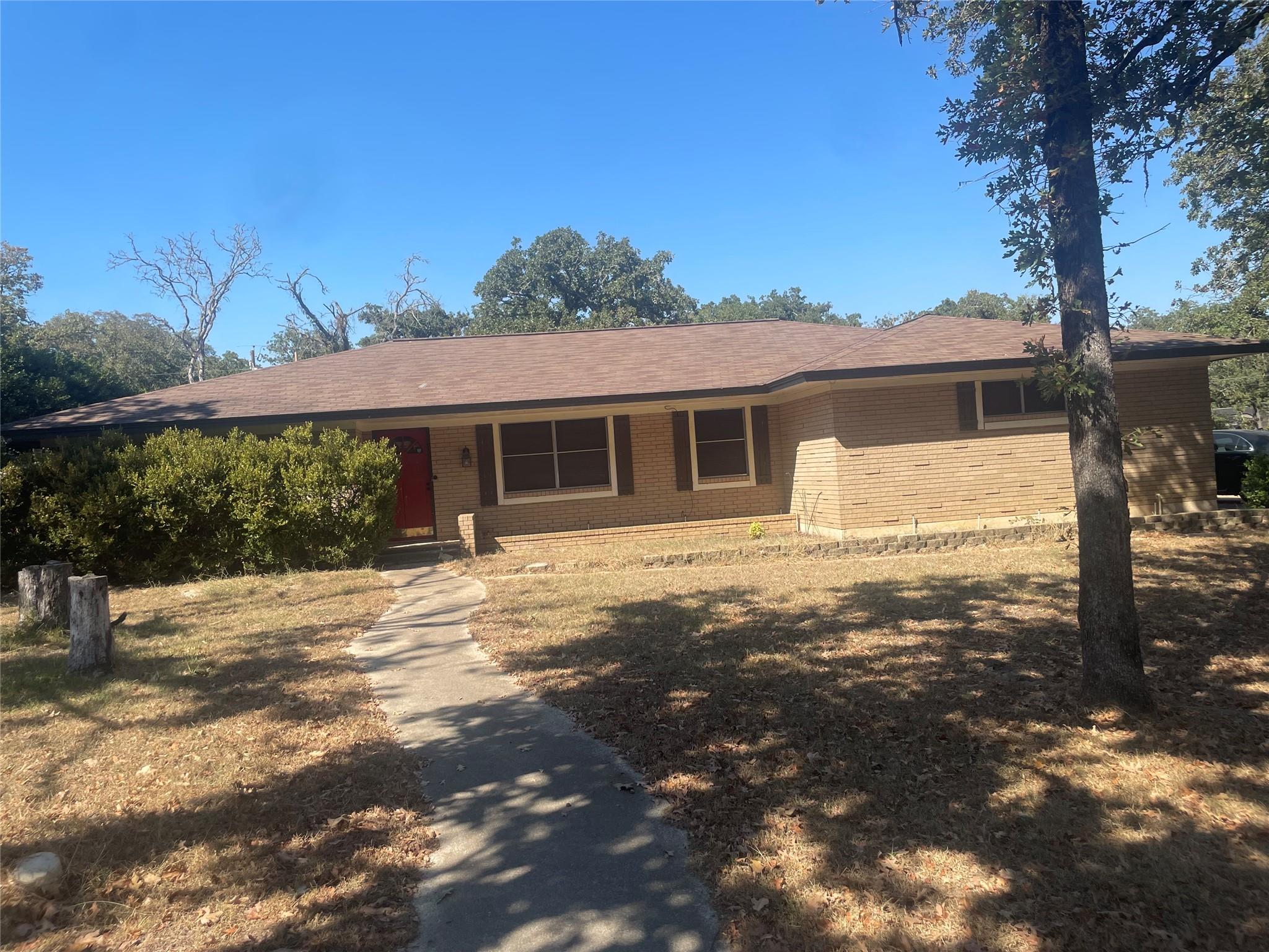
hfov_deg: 67.3
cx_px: 634
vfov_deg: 53.1
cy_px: 476
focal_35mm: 26
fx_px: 953
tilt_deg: -0.4
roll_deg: +4.2
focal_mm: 4.2
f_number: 1.6
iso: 32
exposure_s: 1/2257
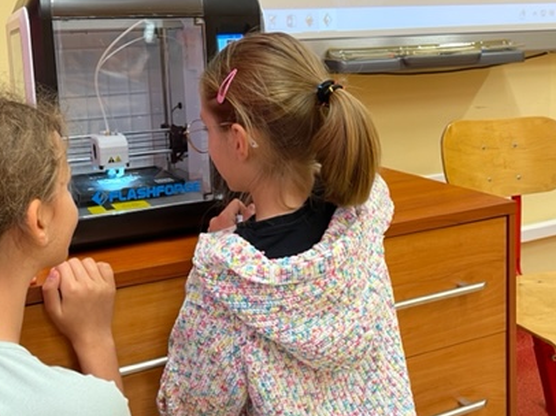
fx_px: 658
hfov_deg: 45.8
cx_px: 263
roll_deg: +2.5
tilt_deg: -6.5
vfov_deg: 34.6
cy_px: 126
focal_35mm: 41
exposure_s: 1/50
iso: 80
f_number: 1.6
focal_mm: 5.1
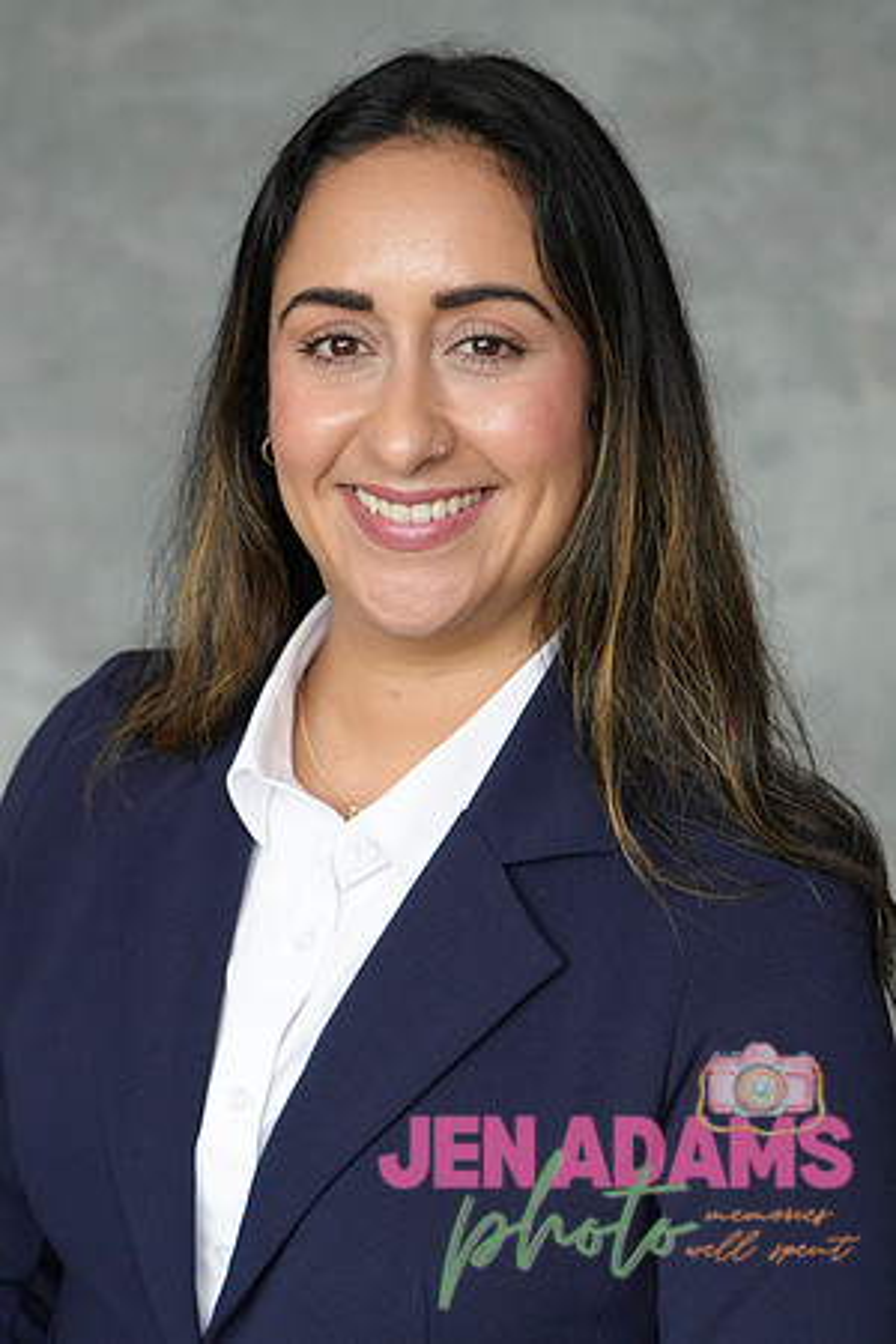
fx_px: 2240
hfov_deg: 22.6
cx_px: 448
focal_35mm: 60
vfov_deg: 33.4
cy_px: 672
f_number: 4
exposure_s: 1/160
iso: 400
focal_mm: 60
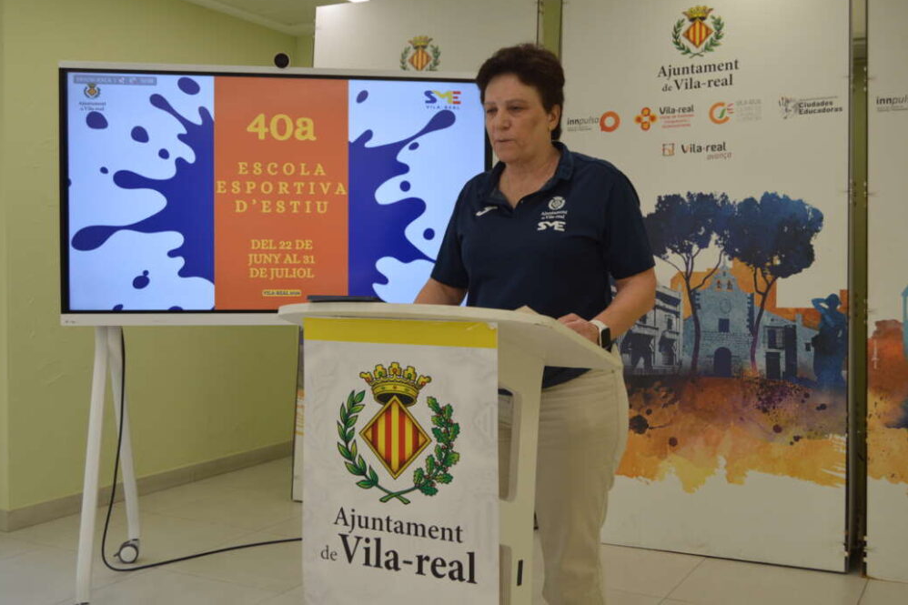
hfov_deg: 48.5
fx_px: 1009
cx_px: 443
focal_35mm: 40
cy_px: 296
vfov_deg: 33.4
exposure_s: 1/125
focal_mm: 26
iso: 400
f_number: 5.6
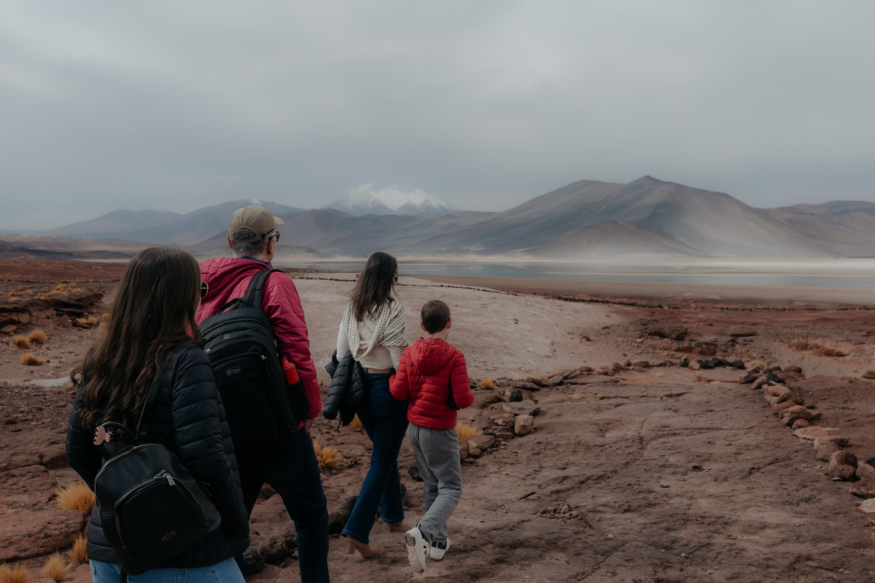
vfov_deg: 40.1
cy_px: 279
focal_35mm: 33
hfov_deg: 57.5
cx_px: 434
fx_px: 798
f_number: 4.5
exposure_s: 1/3200
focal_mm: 20.7
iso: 200
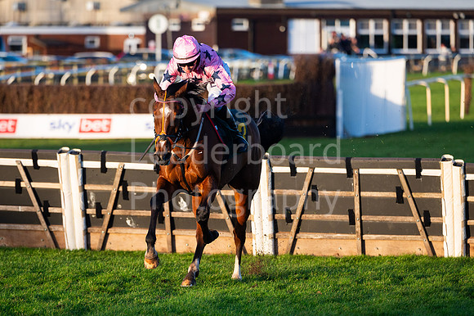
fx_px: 3102
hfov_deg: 8.7
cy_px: 148
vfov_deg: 5.8
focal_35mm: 236
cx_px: 245
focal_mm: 200
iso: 800
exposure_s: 1/4000
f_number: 3.5
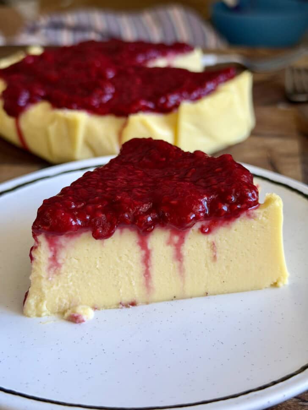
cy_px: 205
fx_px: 570
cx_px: 154
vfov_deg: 39.7
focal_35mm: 48
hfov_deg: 30.3
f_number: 1.8
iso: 100
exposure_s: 1/98
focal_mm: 6.8
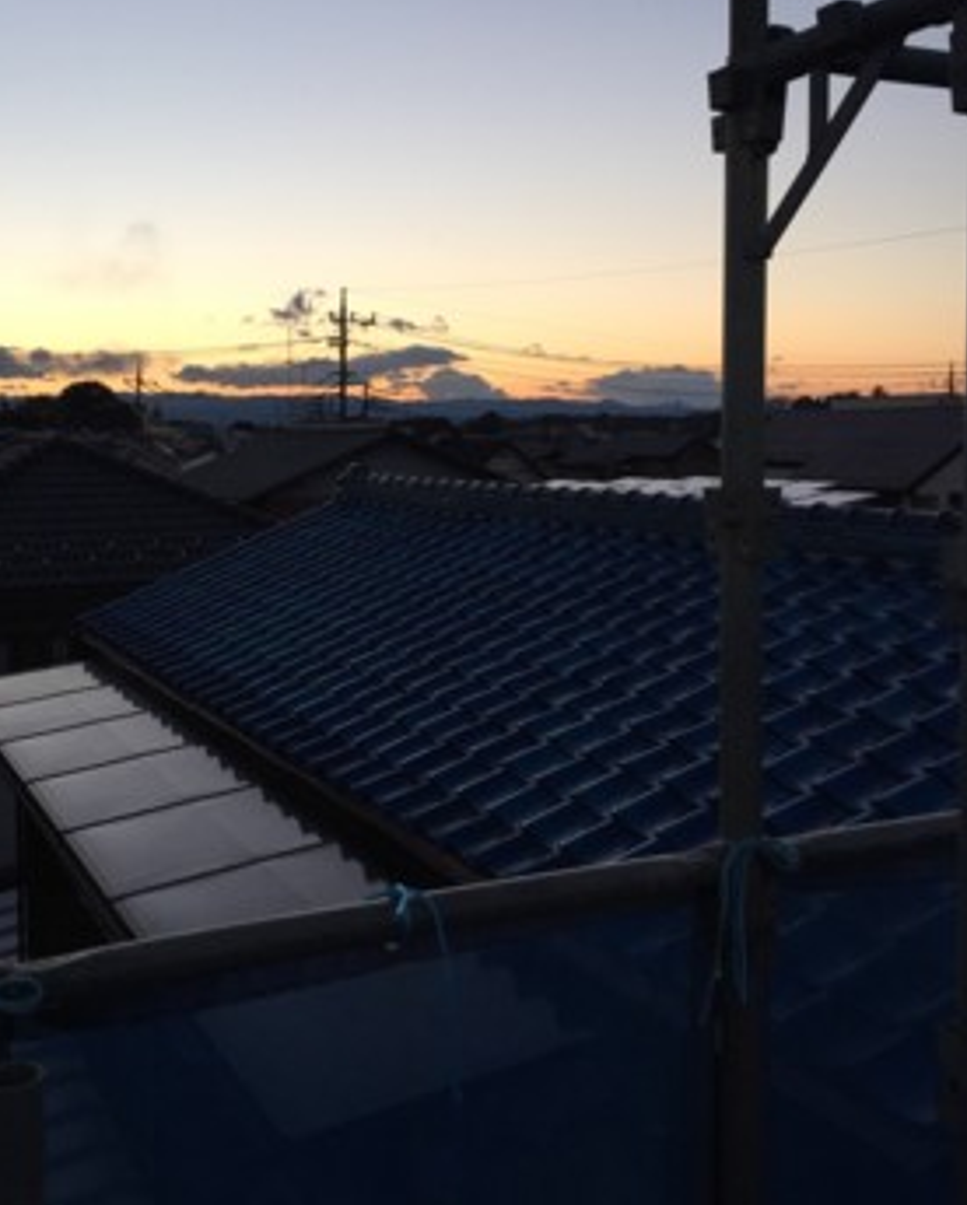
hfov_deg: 40.0
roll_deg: +0.4
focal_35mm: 37
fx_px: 1321
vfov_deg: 48.9
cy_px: 508
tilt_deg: -4.1
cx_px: 382
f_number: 2.2
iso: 40
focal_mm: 4.15
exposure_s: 1/120
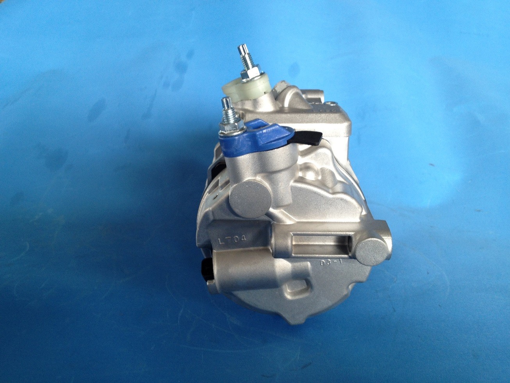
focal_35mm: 35
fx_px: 516
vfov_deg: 40.7
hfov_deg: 52.6
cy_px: 192
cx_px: 255
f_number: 2.4
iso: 80
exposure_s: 1/24
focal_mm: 4.28
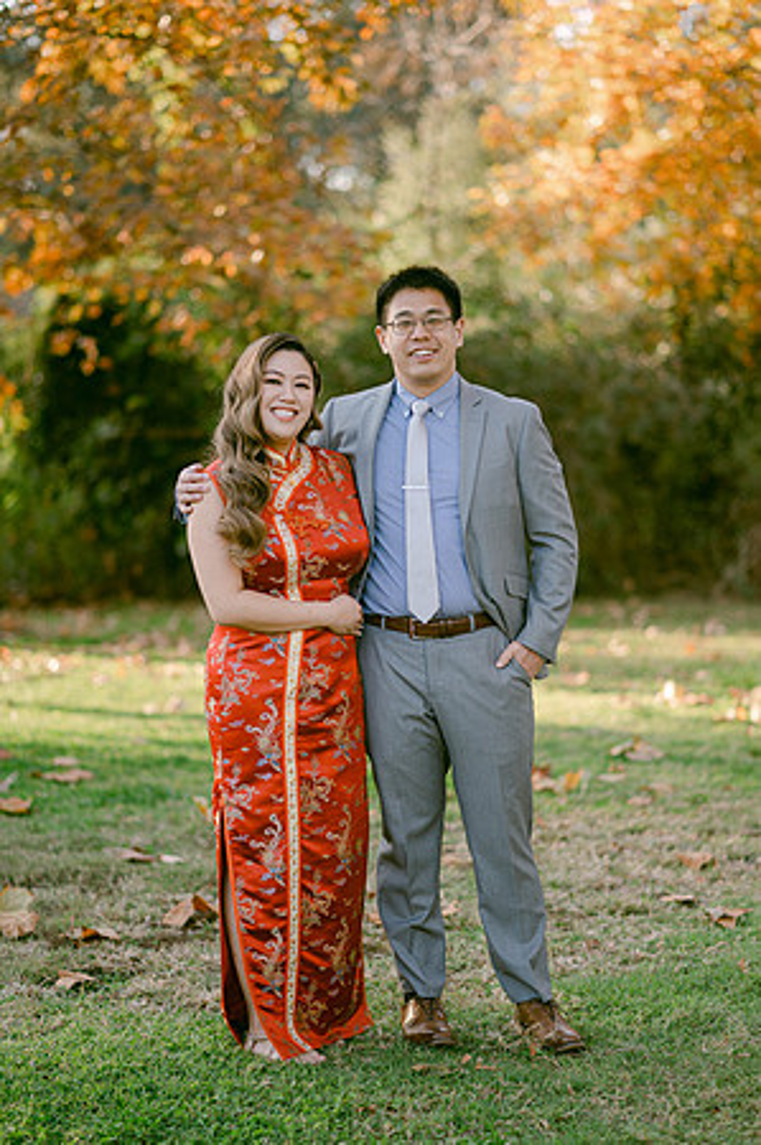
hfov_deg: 16.0
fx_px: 2701
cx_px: 380
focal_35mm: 85
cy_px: 572
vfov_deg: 23.9
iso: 200
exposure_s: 1/640
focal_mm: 85
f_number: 2
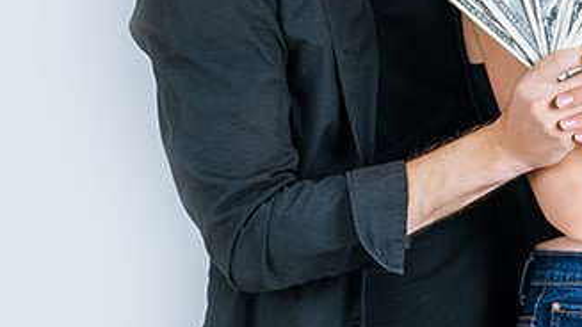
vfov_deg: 9.9
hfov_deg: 17.4
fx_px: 1852
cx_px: 614
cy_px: -75
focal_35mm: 120
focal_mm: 50
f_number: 8
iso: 100
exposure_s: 1/100
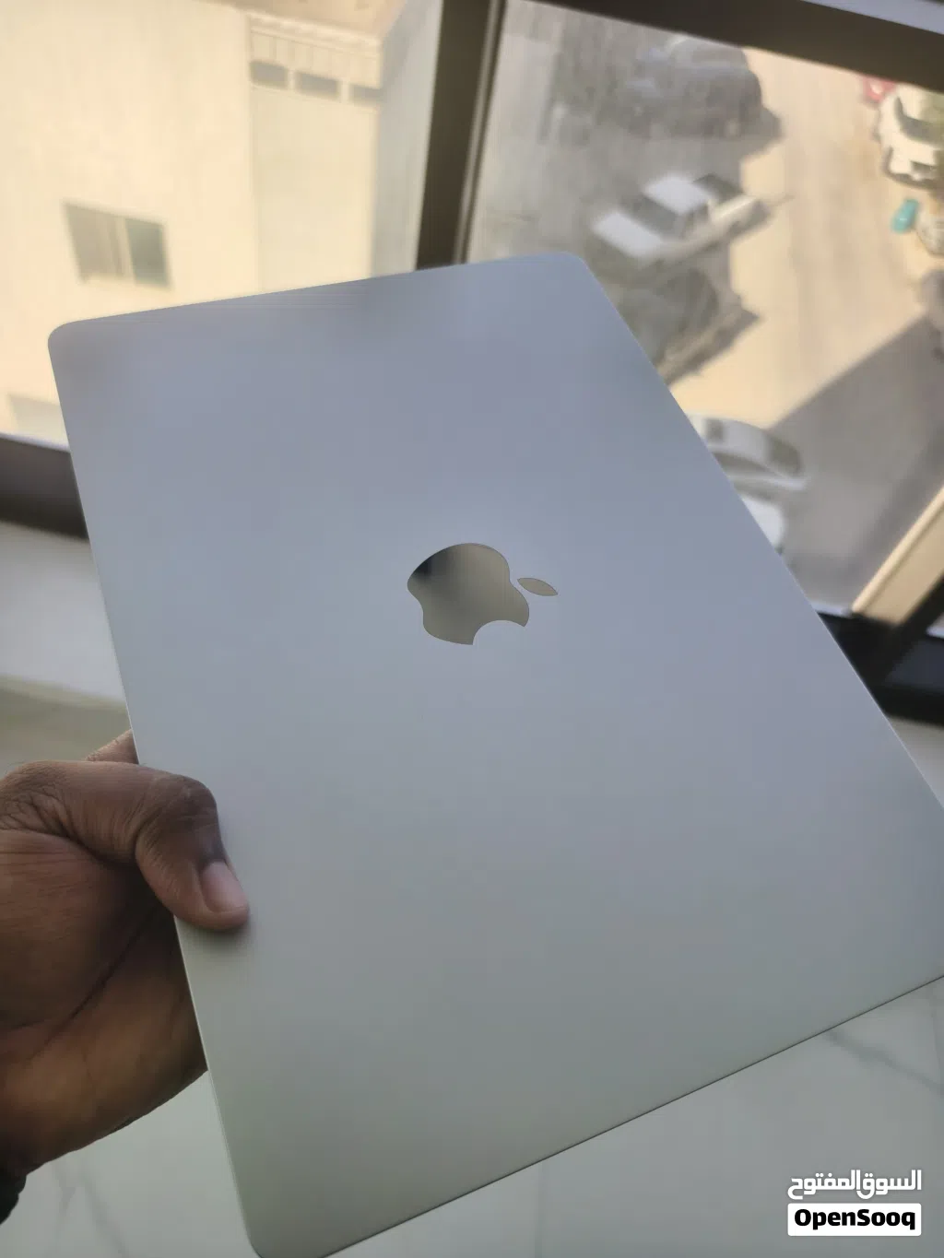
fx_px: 836
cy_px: 629
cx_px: 472
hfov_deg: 58.9
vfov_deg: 73.9
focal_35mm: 23
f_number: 1.57
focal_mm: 5.6
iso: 72
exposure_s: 1/582
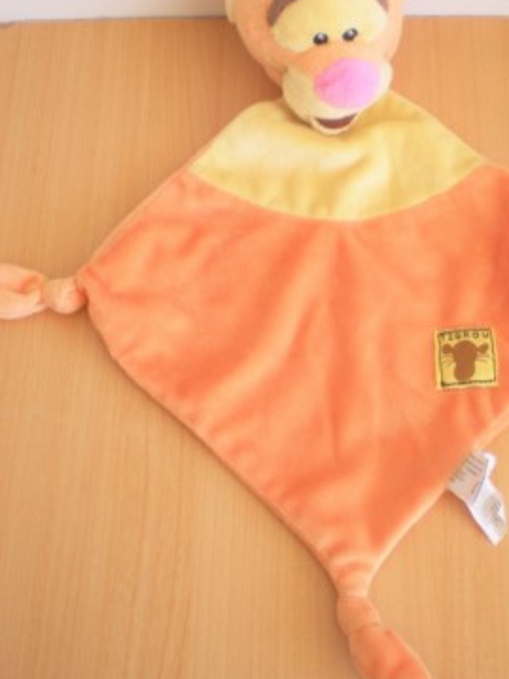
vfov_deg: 34.9
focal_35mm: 55
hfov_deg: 26.3
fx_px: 1079
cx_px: 356
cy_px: 312
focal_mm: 6.3
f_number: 3.1
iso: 163
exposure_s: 1/60
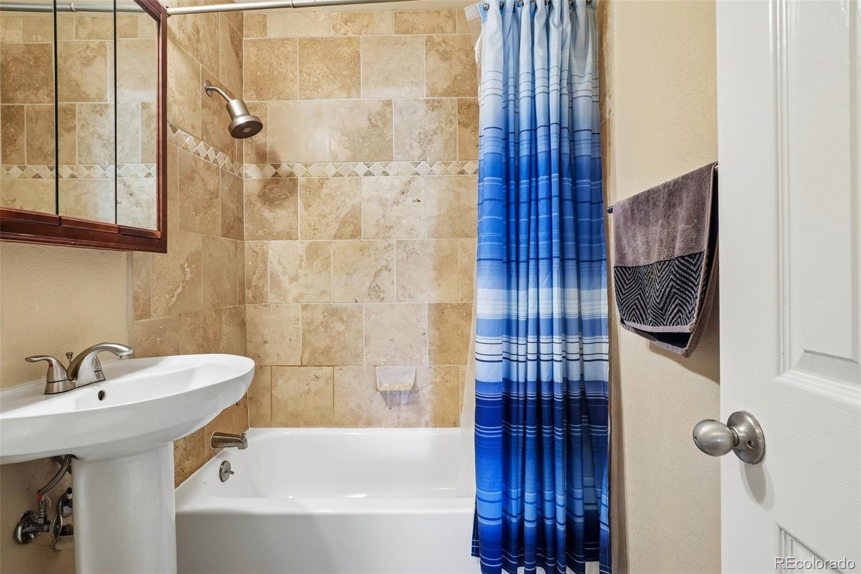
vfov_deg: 72.0
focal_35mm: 16
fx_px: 395
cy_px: 287
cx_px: 430
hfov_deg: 95.0
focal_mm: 11
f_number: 8
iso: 500
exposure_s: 1/8
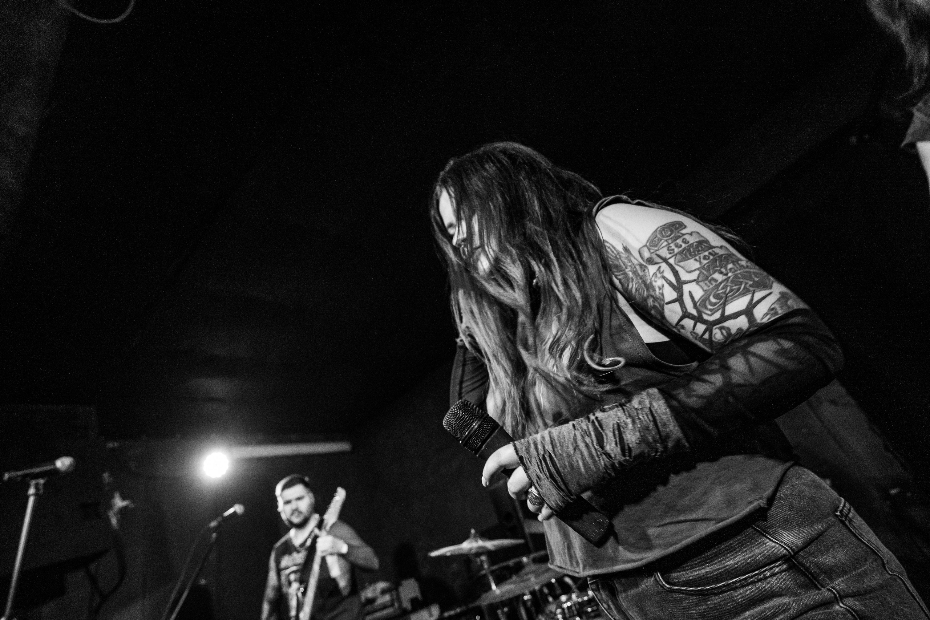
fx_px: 439
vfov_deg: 70.4
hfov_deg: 93.3
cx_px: 465
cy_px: 310
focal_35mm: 17
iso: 5000
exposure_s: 1/80
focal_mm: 17
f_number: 3.5
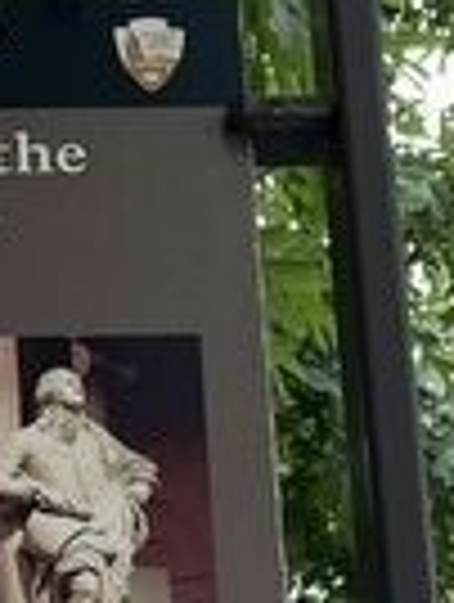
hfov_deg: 9.4
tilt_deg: +20.8
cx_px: -139
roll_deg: -1.9
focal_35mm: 155
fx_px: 2702
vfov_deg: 11.9
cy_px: 1040
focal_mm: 5.1
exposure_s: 1/185
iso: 40
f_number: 1.6
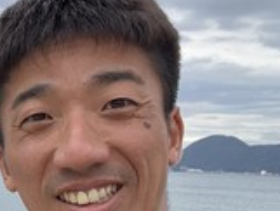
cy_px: 201
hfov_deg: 20.9
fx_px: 672
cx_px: -108
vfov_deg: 17.5
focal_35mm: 83
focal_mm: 2.71
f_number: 2.2
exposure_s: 1/336
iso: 32
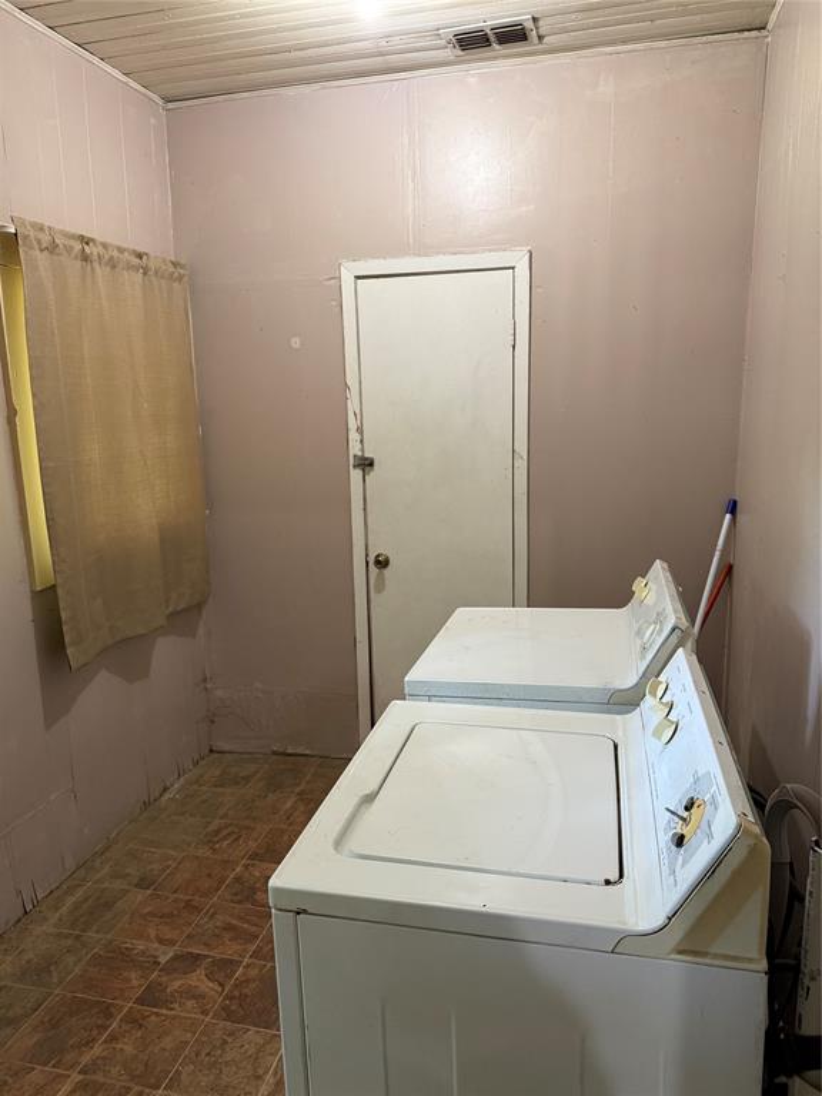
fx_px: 760
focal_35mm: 24
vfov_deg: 71.6
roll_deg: +0.3
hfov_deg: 56.8
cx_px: 411
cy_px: 548
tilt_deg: -8.8
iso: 250
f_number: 1.78
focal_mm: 6.76
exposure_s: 1/60
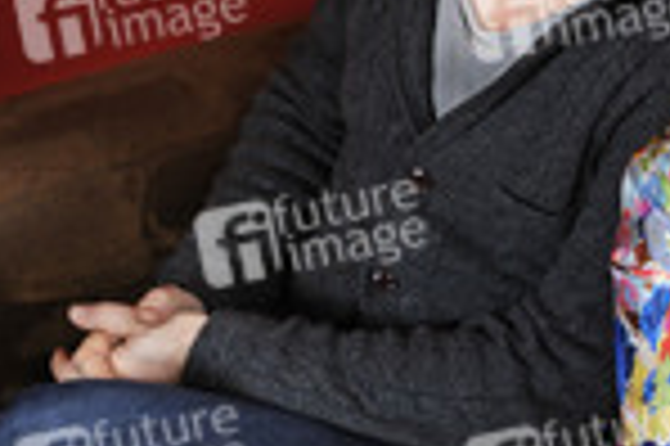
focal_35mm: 133
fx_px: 2473
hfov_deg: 15.2
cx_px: 641
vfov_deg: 10.3
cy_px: 122
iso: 400
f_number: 4
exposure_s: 1/50
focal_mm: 44
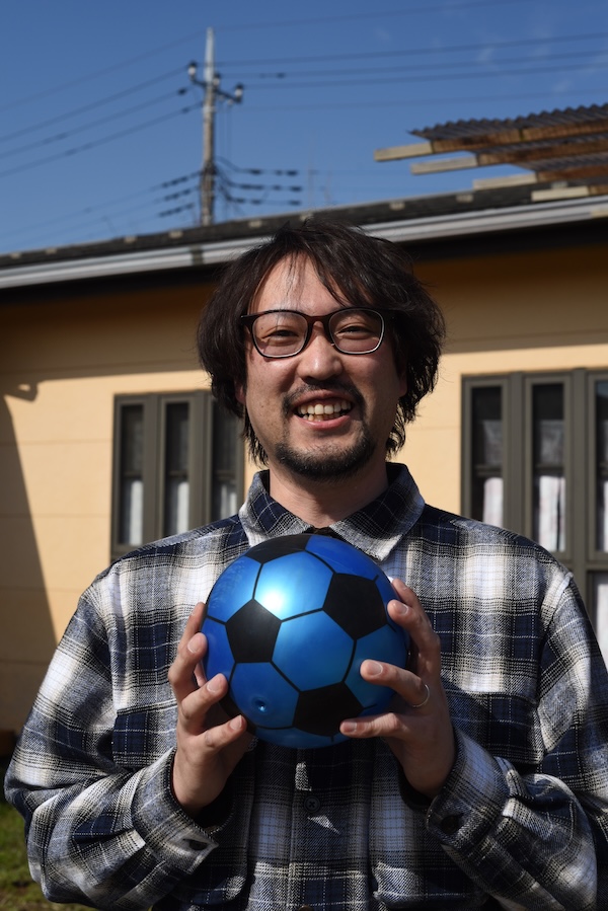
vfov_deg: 39.6
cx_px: 304
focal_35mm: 50
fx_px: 1266
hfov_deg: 27.0
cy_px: 456
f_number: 8
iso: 250
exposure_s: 1/1250
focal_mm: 50
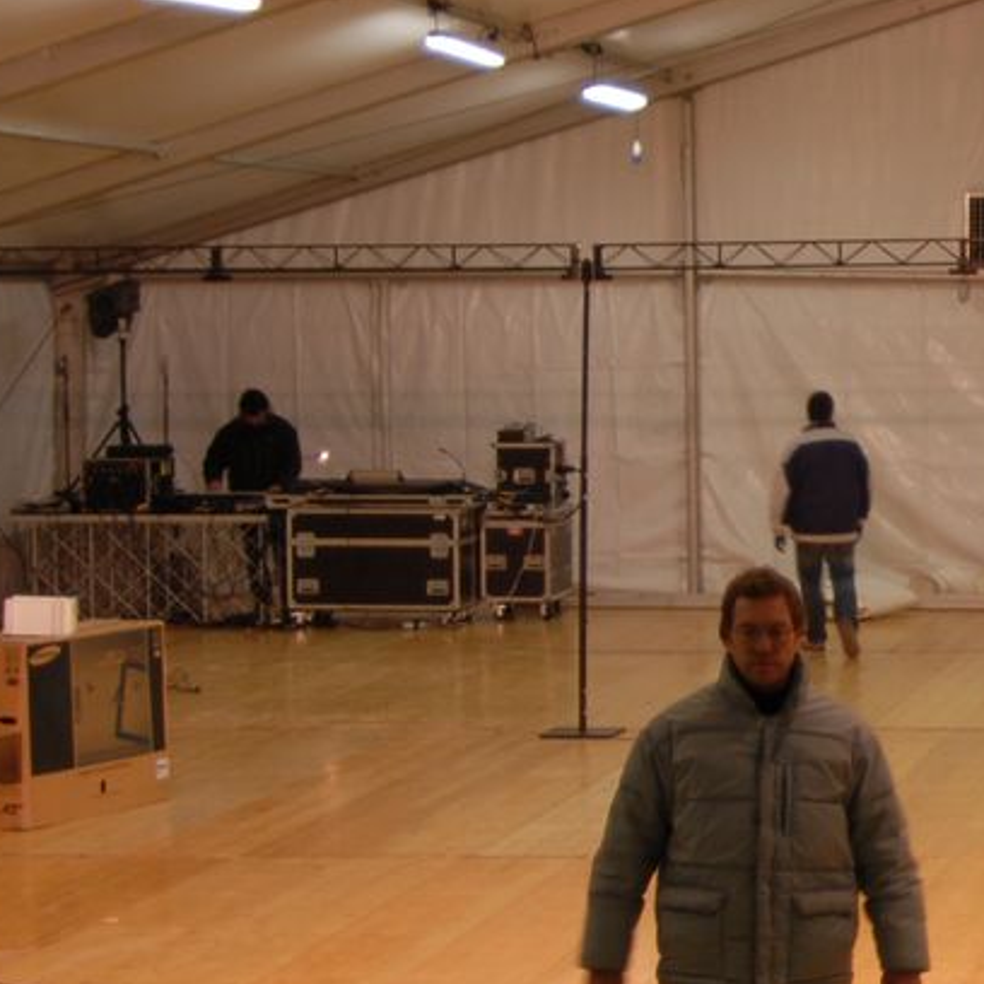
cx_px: 1276
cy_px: 469
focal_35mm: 120
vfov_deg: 14.5
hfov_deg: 14.0
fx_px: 3859
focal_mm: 24
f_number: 3.5
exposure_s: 1/15
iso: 125
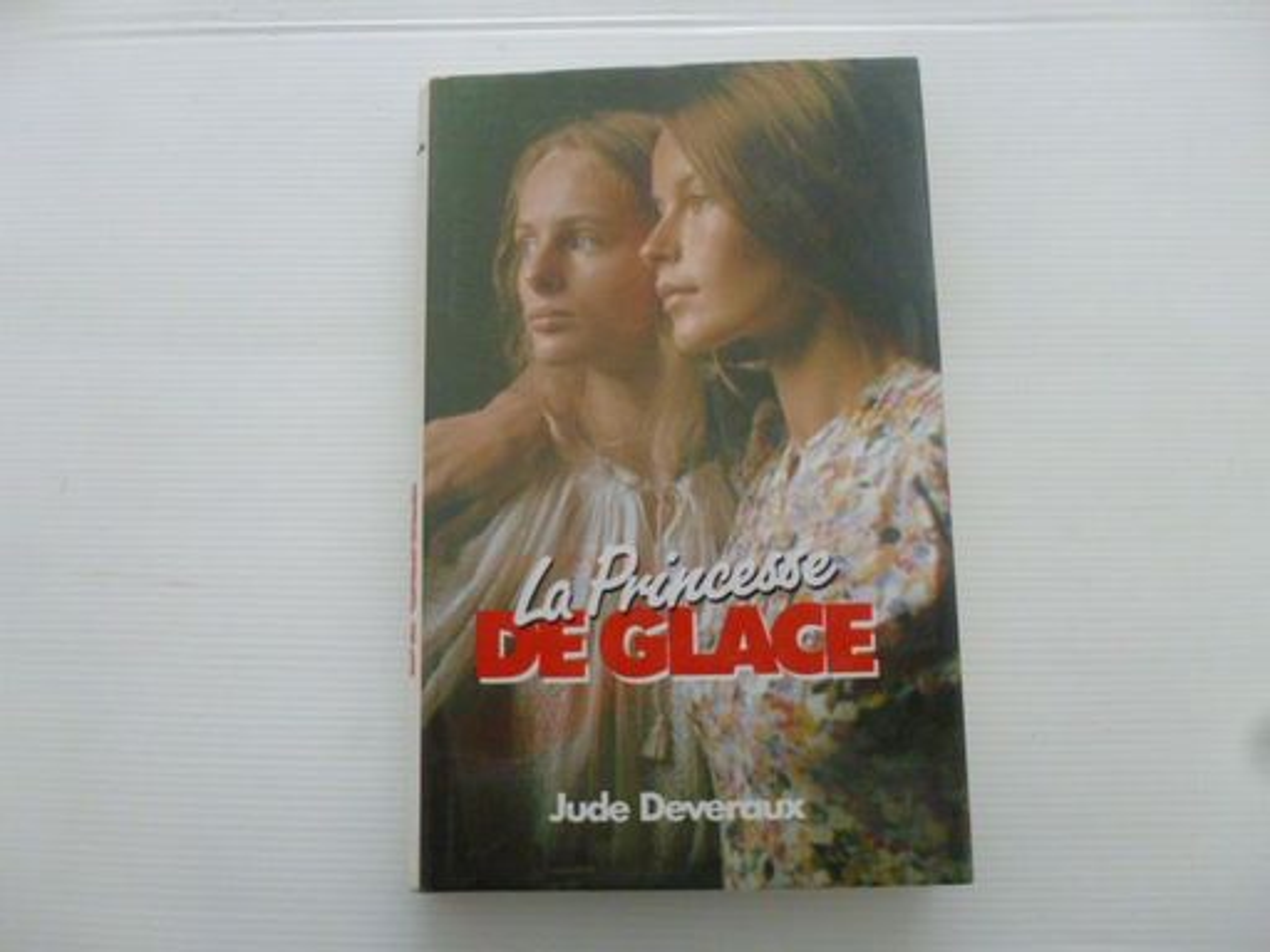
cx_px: 635
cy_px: 476
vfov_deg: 54.9
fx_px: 917
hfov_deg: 69.4
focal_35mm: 25
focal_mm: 4.5
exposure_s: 1/25
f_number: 3.1
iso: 400
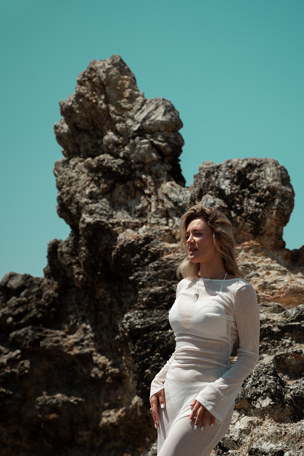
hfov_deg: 21.8
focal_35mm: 62
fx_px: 785
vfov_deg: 32.4
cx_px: 198
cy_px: 252
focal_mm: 46.5
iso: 160
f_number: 3.2
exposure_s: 1/1000
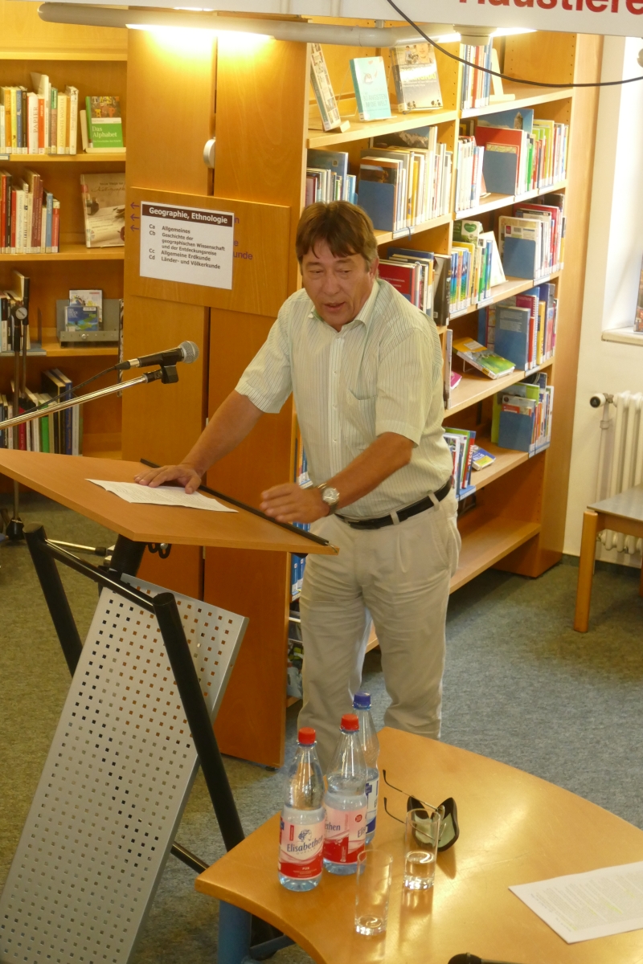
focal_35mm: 73
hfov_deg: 18.7
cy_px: 482
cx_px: 322
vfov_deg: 27.7
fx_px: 1956
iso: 1600
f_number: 3.7
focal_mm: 26.59
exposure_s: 1/60
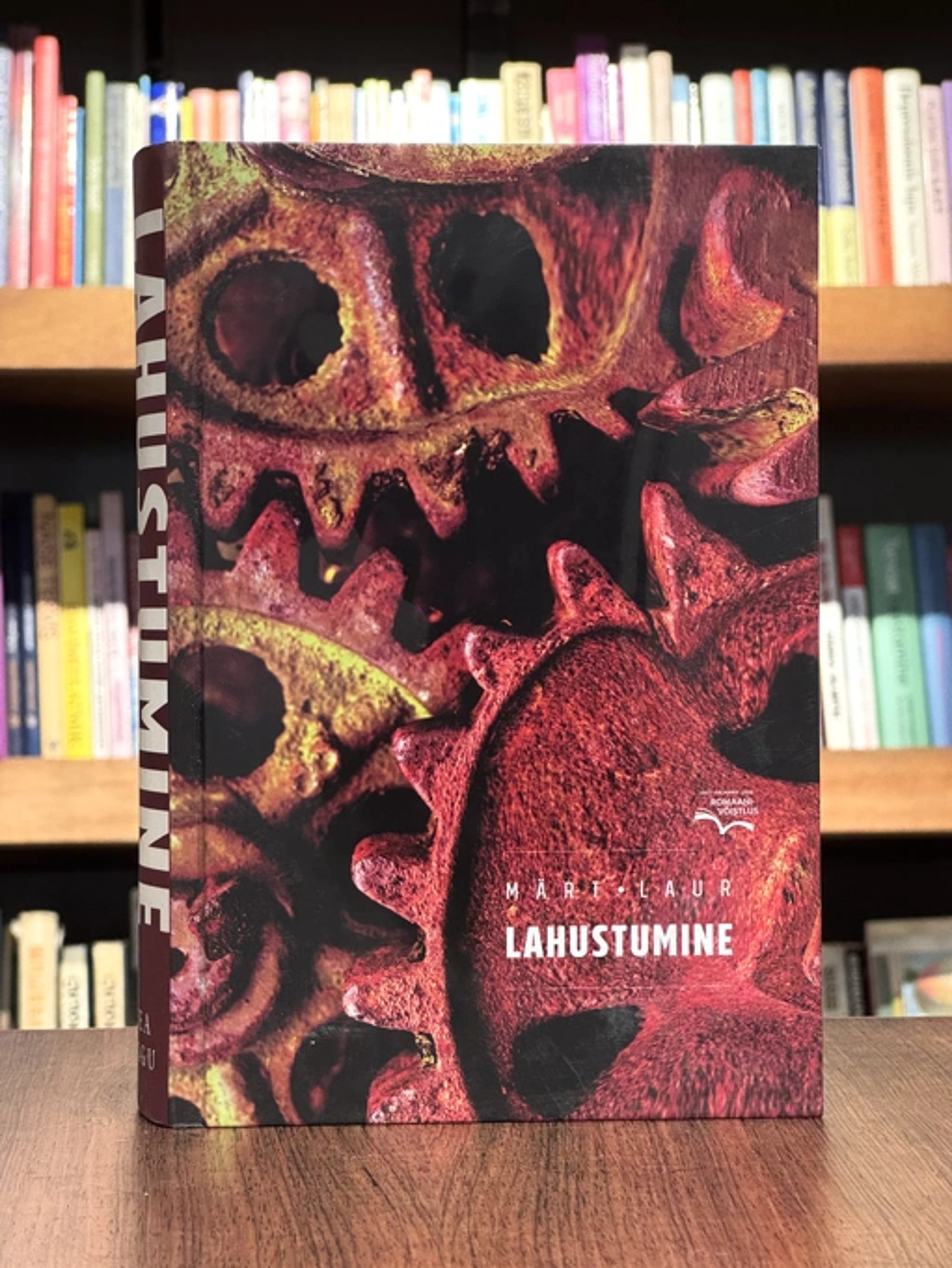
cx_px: 476
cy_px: 634
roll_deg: +0.2
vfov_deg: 25.3
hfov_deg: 19.1
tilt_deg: -0.3
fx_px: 2823
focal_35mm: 77
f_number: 2.8
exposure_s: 1/60
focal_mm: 9
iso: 500
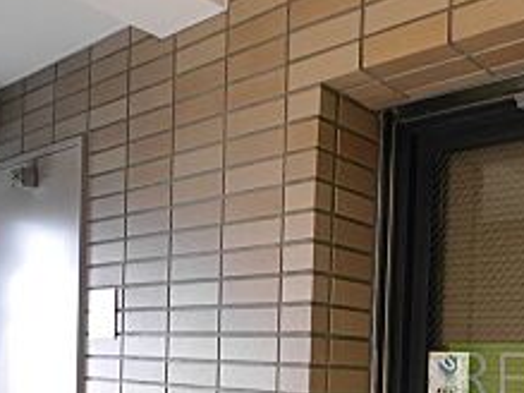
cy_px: 398
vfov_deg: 32.2
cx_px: 502
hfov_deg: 41.0
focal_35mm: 41
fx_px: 620
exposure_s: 1/60
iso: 1250
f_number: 4
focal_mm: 7
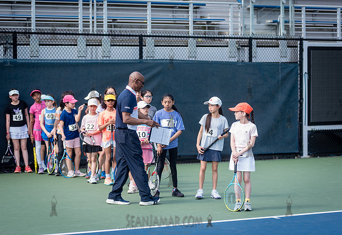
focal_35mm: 109
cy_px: 117
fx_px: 1049
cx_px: 166
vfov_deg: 12.8
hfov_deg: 18.5
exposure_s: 1/400
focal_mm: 105
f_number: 3.5
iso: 200
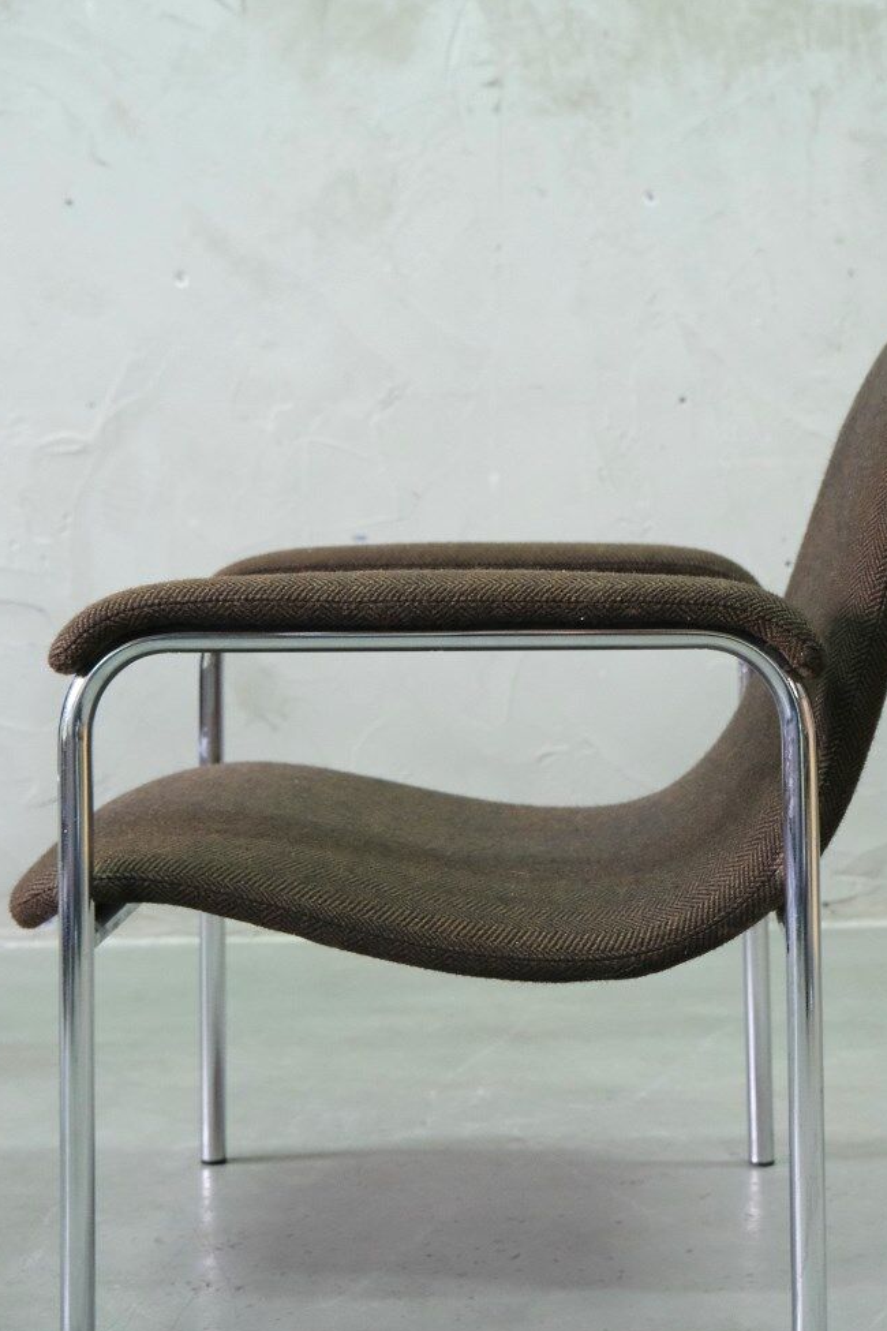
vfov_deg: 33.4
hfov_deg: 22.6
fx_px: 2217
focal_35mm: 60
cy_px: 668
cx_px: 476
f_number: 4
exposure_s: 1/45
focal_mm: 30.8
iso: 4000
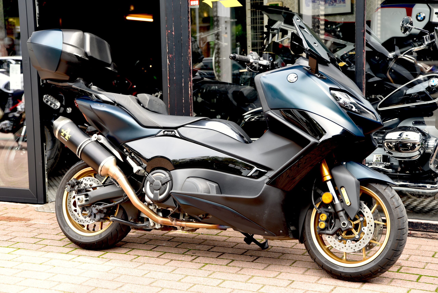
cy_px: 146
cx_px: 219
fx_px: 755
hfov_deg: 32.4
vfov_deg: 21.9
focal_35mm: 62
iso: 100
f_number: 4
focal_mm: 62
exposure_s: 1/60
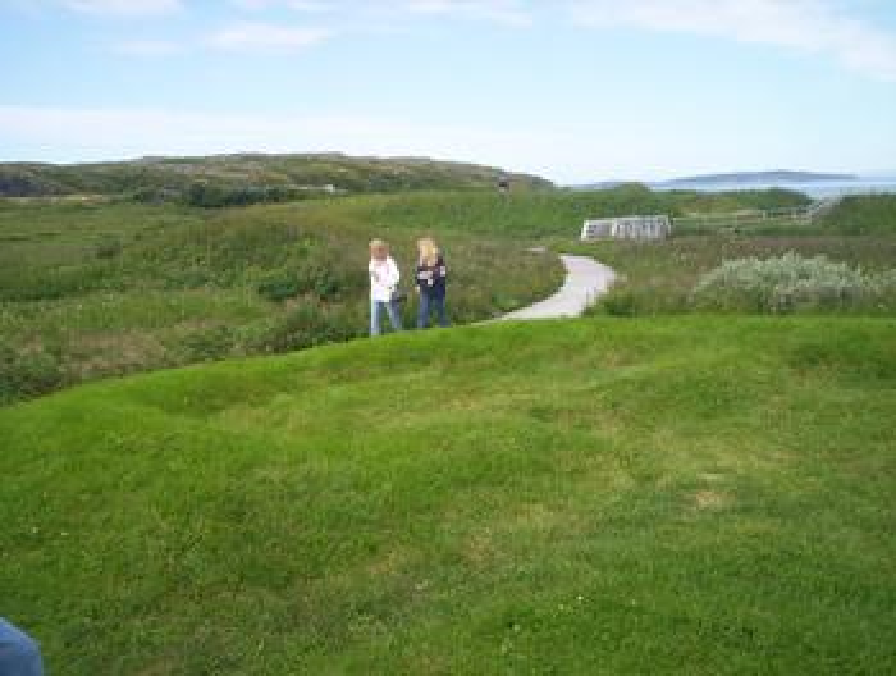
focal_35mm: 38
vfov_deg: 37.8
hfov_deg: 48.9
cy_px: 338
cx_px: 448
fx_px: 986
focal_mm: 4.99
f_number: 4.5
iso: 100
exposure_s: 1/486
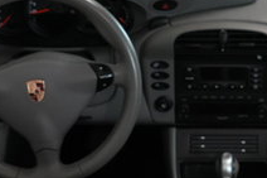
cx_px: 225
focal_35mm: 169
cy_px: 153
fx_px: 1251
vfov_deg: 8.1
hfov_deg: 12.1
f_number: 4
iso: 400
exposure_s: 1/40
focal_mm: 31
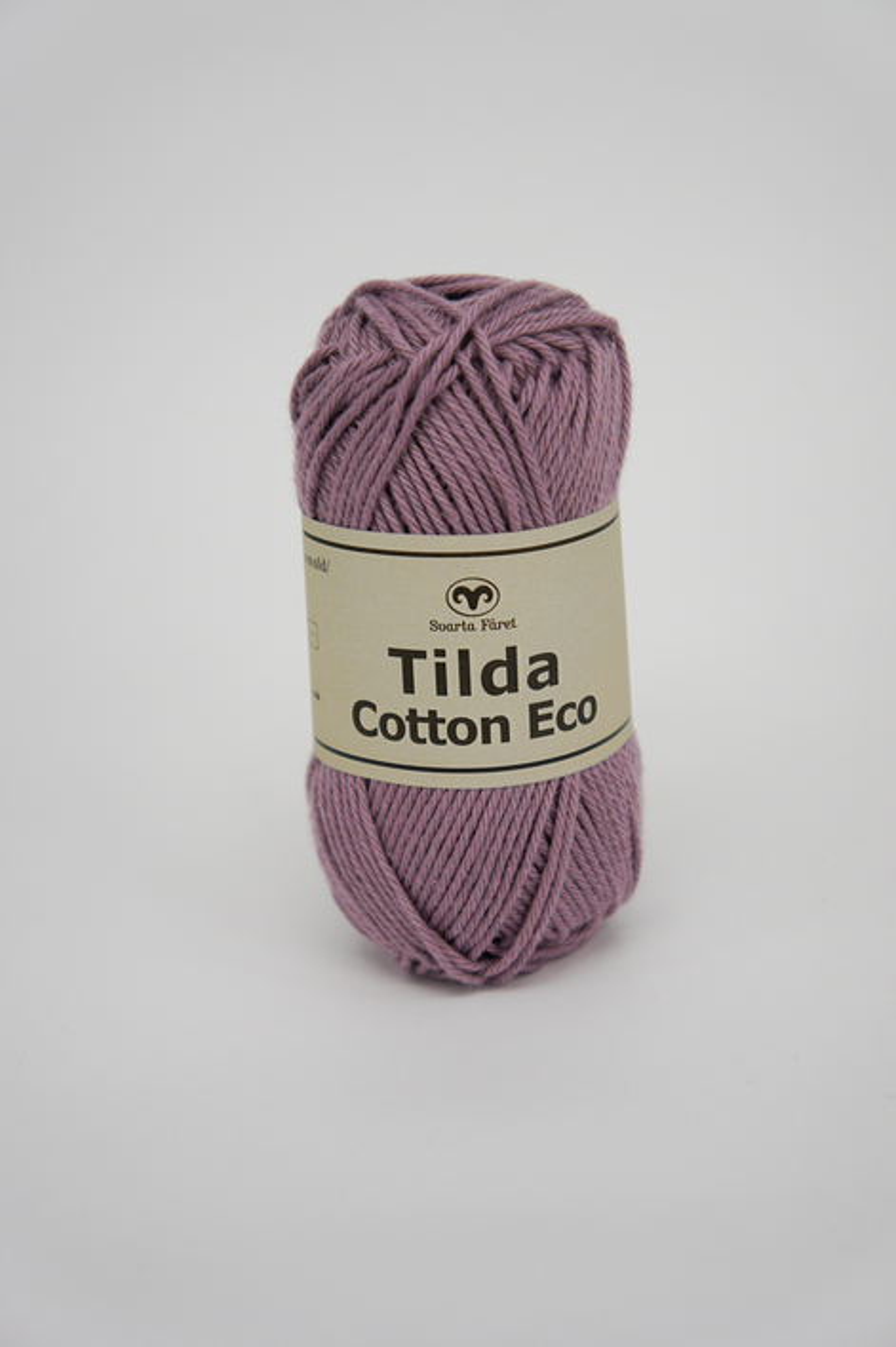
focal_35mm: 60
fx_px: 2243
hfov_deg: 22.6
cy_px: 674
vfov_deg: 33.4
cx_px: 448
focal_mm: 40
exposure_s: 1/80
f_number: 5
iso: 200
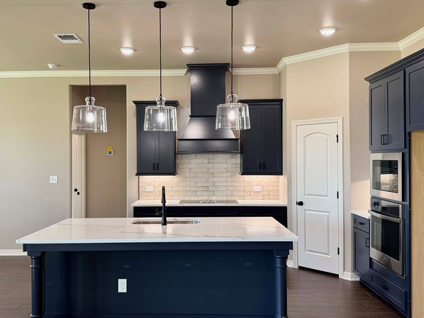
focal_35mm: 33
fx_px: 404
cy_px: 157
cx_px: 187
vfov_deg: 43.0
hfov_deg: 55.2
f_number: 1.78
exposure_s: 1/120
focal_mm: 6.76
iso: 160
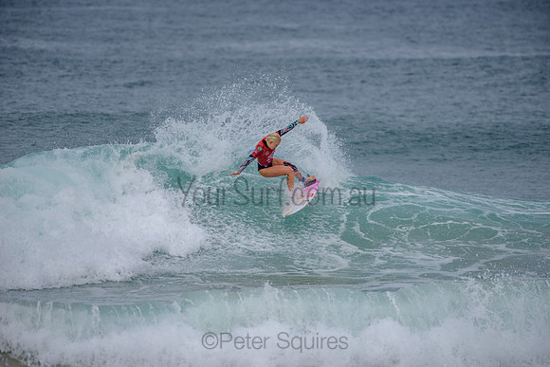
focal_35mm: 500
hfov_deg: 4.1
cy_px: 184
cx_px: 275
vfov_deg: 2.8
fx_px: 7640
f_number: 5.6
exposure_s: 1/2000
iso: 180
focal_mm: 500
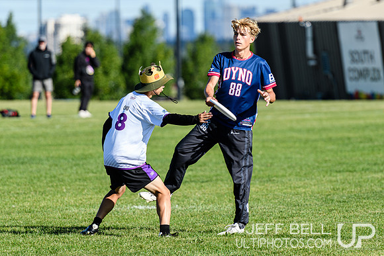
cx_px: 223
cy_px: 120
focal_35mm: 396
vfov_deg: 3.5
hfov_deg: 5.2
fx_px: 4224
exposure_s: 1/1250
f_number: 3.2
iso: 100
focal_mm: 200
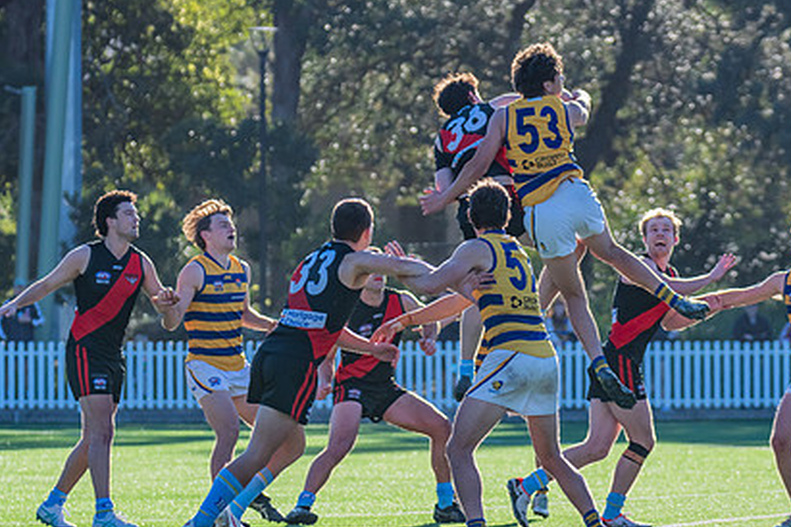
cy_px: 286
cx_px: 497
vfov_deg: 3.6
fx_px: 8437
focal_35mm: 384
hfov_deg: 5.4
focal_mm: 270
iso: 800
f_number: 8
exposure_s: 1/1250
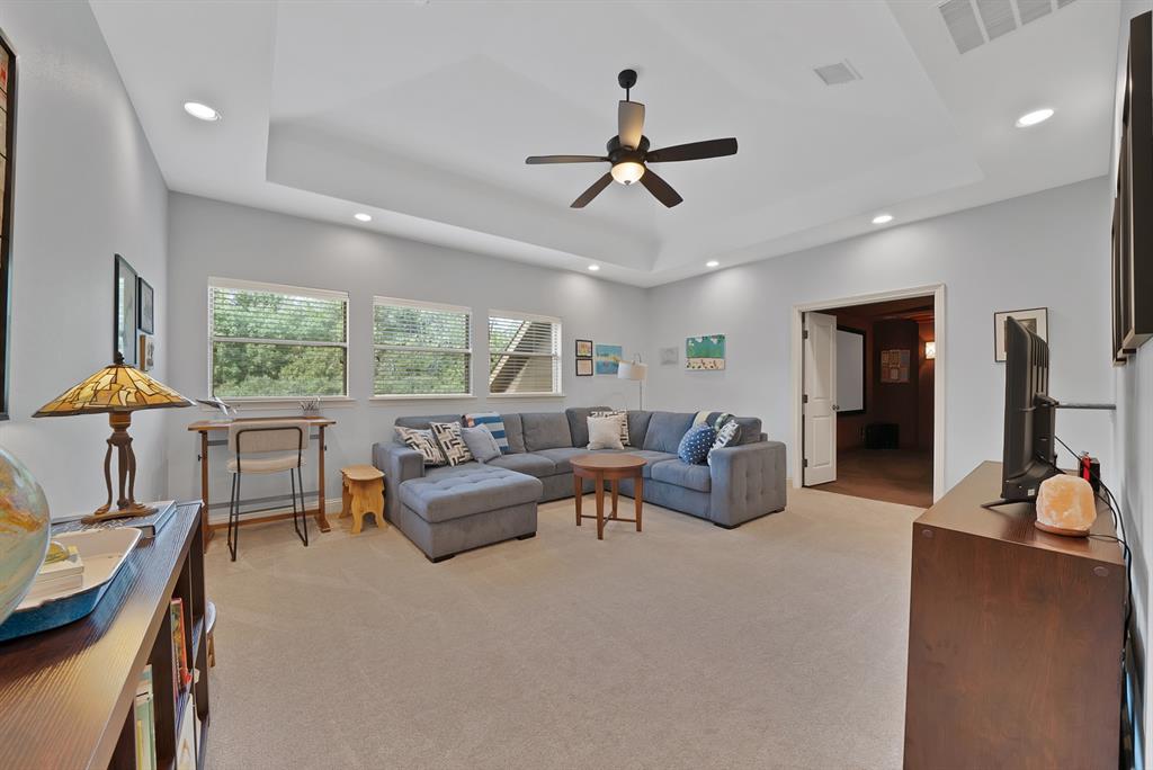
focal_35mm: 12
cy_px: 385
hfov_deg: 112.6
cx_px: 576
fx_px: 385
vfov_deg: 90.1
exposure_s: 1/2
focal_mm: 12
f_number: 9
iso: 640
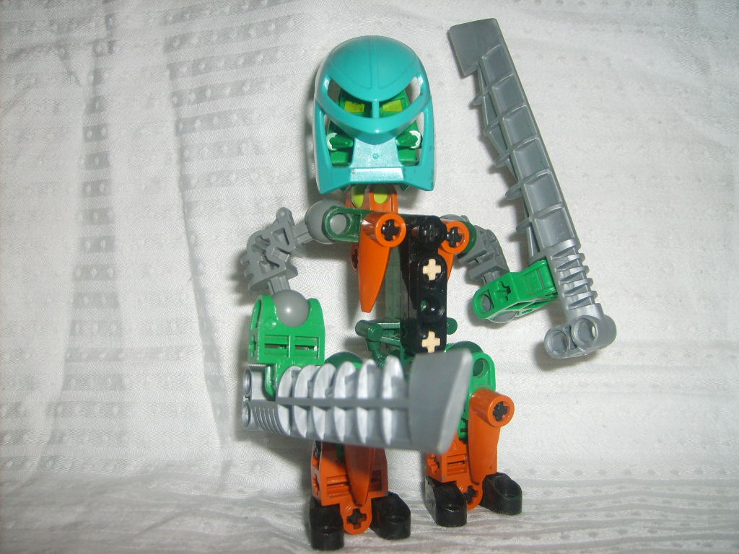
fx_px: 747
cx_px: 370
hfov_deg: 52.6
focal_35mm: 35
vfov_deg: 40.7
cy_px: 277
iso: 100
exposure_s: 1/45
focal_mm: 5.8
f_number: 2.8
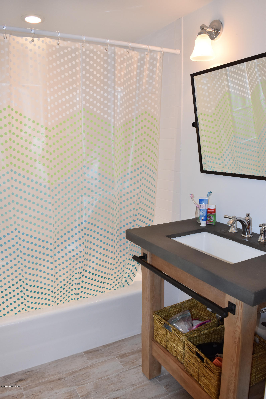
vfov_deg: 67.4
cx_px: 133
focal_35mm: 27
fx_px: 299
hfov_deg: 47.9
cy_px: 200
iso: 640
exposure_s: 1/125
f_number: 5.6
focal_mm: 18
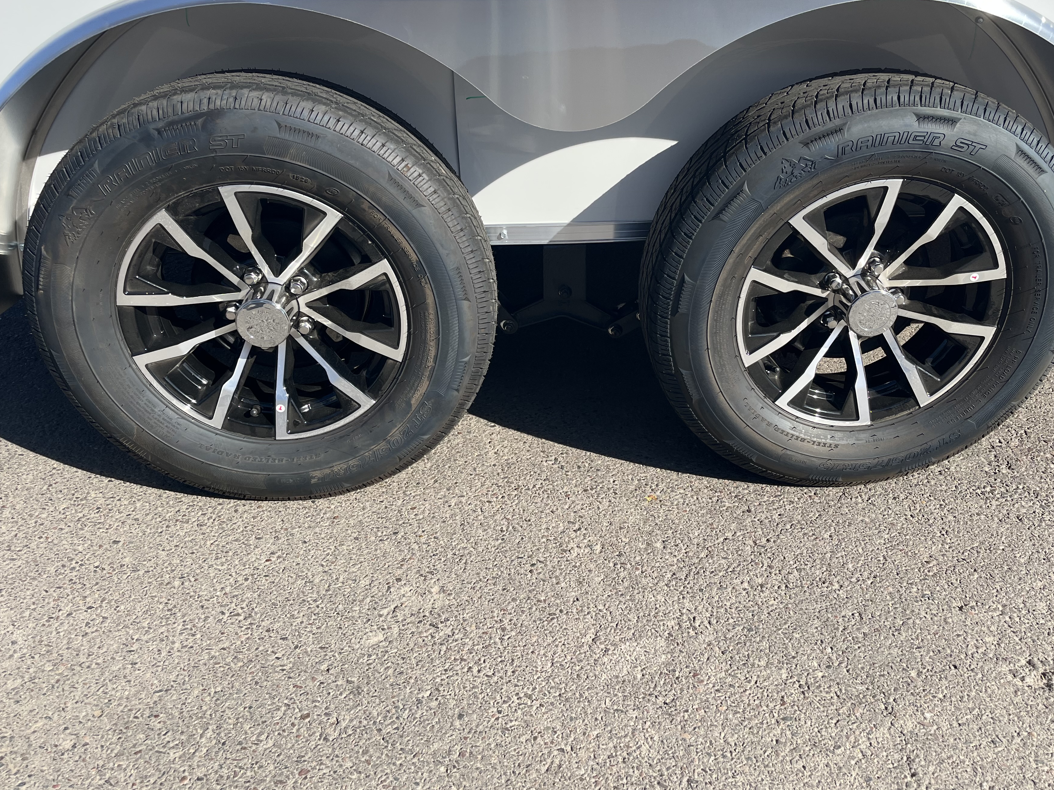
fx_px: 914
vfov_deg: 46.7
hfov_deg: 59.9
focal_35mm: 30
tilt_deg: -26.4
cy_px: 338
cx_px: 553
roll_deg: -1.0
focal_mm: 5.1
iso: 50
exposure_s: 1/2137
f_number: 1.6
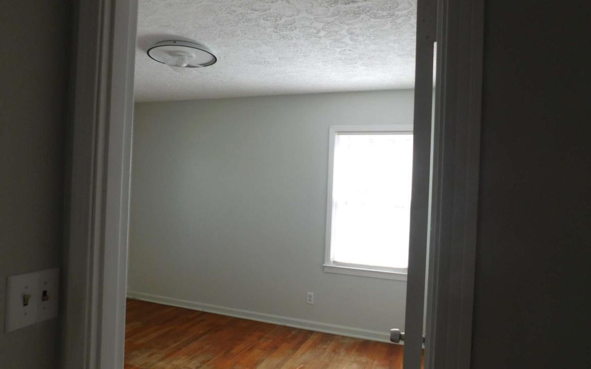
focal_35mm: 25
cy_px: 187
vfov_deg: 49.3
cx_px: 291
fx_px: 403
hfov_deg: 72.5
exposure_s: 1/80
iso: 125
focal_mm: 4
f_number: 3
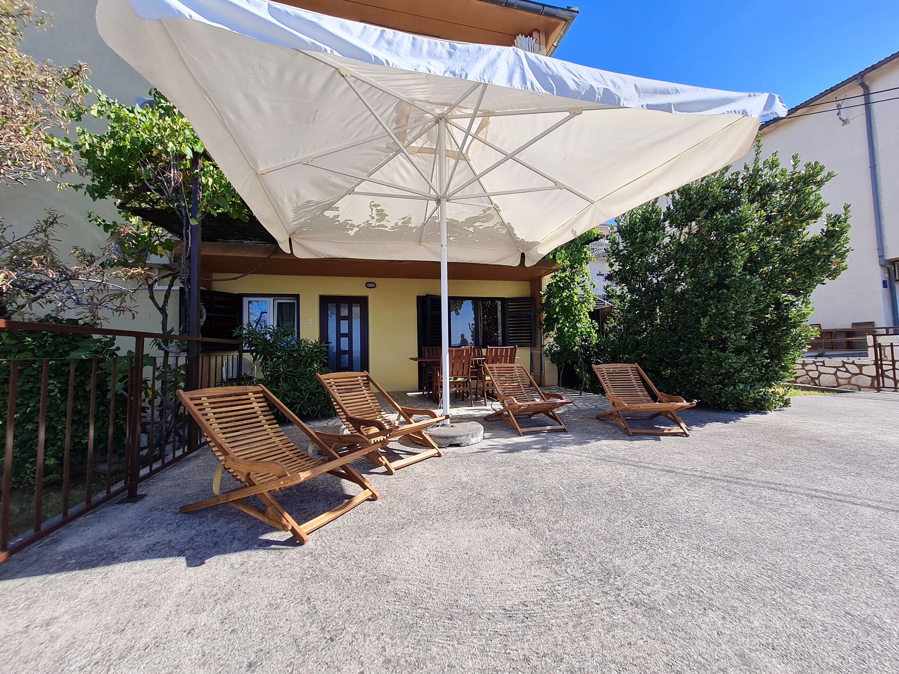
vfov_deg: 89.9
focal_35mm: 13
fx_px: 338
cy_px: 337
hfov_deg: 106.2
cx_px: 450
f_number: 2.2
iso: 50
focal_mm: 1.74
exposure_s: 1/746
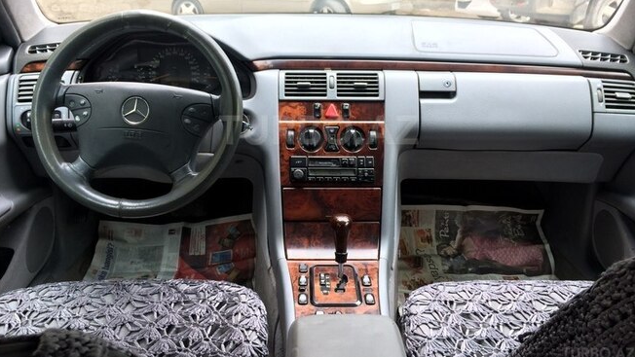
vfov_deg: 36.4
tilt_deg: -14.3
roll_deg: +0.7
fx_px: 539
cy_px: 130
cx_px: 318
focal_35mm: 32
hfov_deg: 61.0
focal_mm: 4.15
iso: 64
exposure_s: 1/100
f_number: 2.2
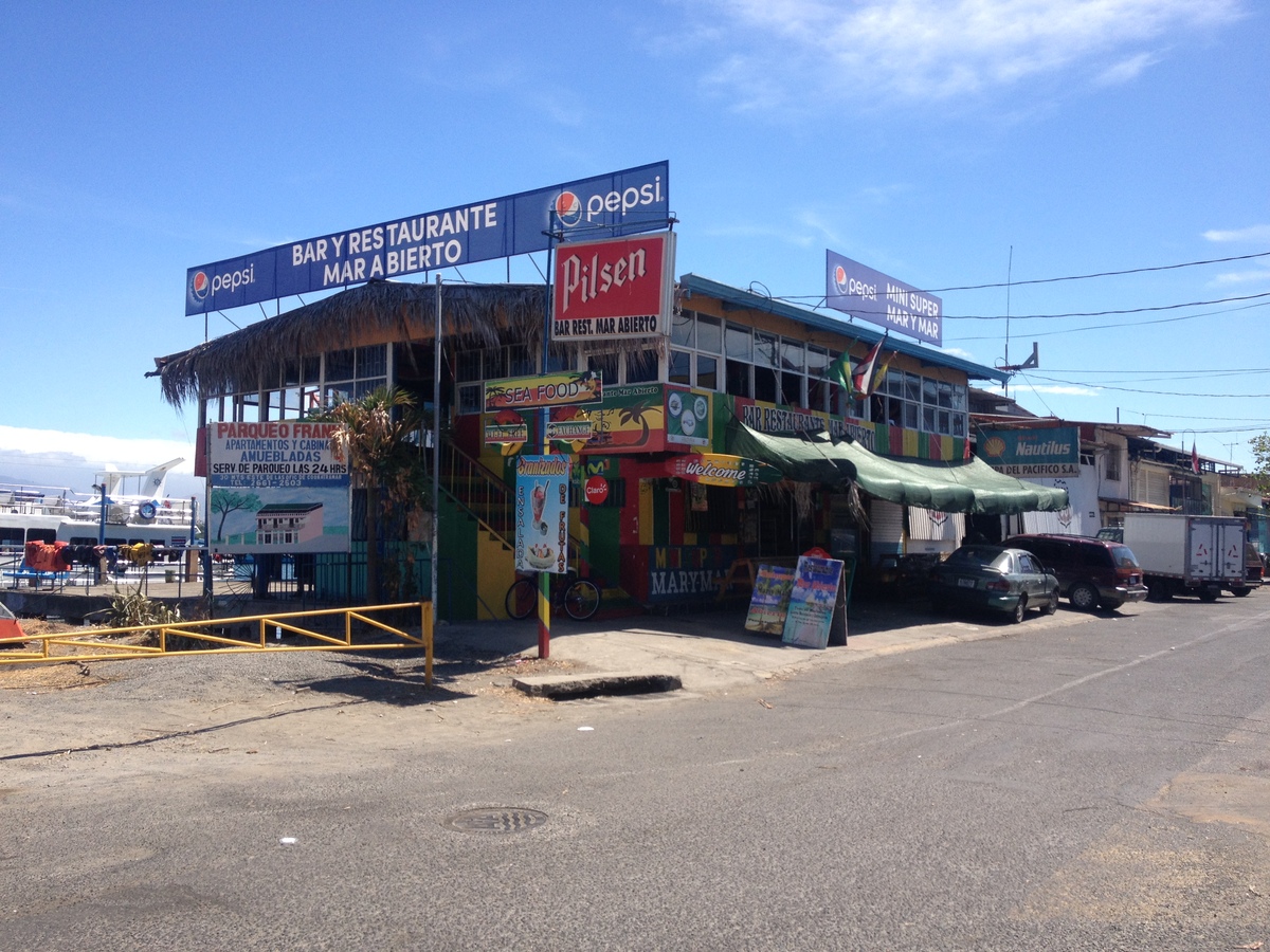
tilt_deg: +0.3
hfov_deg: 52.6
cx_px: 635
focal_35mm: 35
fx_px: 1284
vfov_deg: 40.7
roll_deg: -0.8
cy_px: 476
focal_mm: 4.28
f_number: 2.4
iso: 50
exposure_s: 1/1381
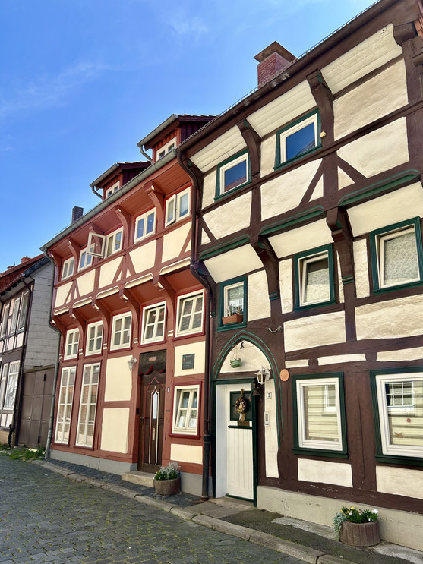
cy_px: 298
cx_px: 226
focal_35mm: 28
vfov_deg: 63.4
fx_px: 456
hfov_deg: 49.7
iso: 50
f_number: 1.5
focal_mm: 5.7
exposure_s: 1/2123
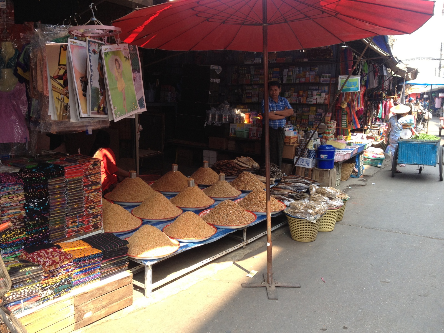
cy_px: 166
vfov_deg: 40.7
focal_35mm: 35
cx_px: 222
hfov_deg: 52.6
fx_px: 449
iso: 50
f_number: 2.4
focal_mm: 4.28
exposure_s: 1/165
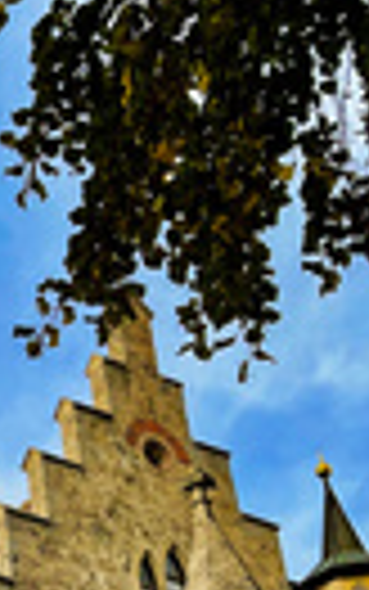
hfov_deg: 14.7
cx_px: -144
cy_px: 653
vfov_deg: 23.1
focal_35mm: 84
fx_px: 1350
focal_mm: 5.1
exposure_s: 1/2924
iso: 32
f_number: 1.6
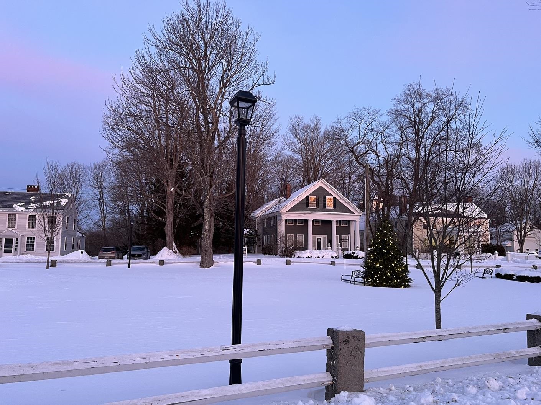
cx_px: 270
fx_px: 406
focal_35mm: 26
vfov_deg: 53.1
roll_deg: -0.7
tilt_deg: +6.0
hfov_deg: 67.3
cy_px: 202
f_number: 1.5
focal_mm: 5.7
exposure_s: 1/62
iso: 125
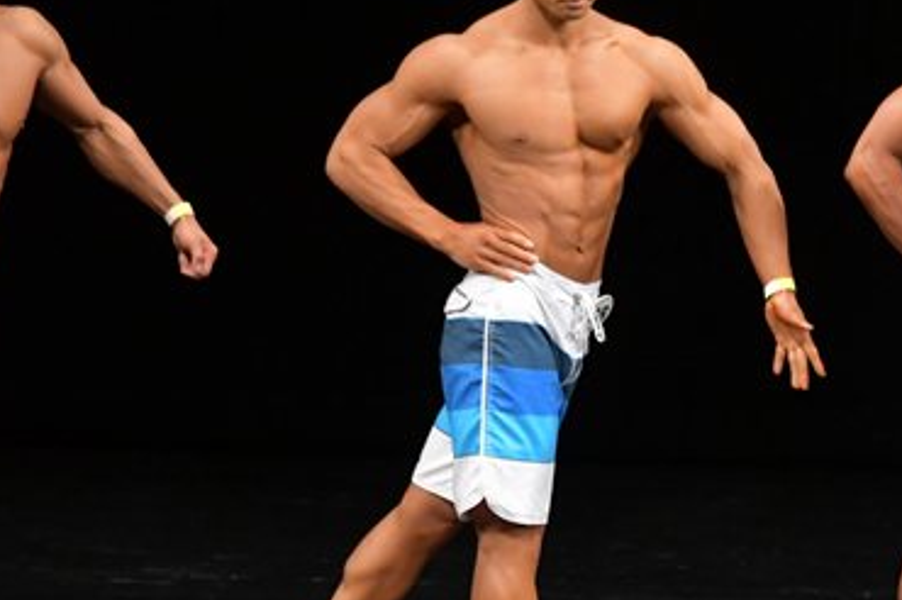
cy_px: 278
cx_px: 608
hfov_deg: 3.9
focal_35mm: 534
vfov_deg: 2.6
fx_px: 13368
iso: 3200
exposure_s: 1/400
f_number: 5.6
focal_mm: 170
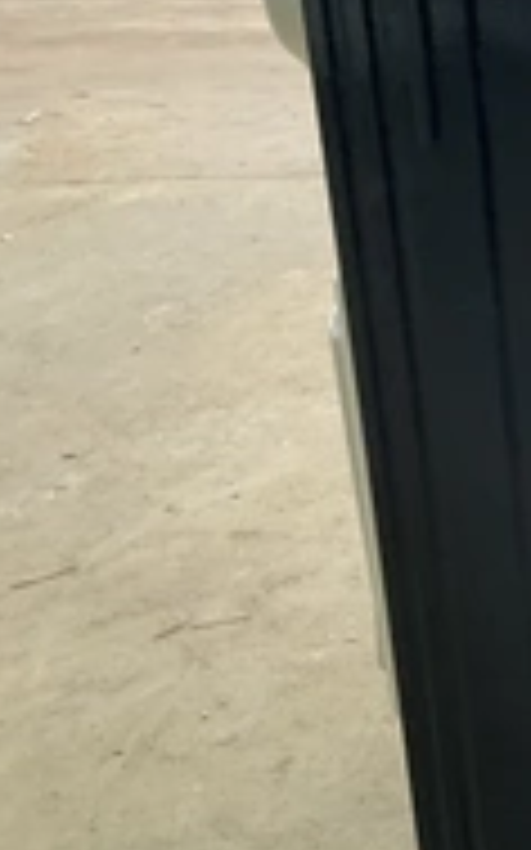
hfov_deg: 17.6
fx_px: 1506
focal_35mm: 65
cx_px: 828
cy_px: 400
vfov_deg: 31.5
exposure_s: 1/60
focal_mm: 3
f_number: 1.8
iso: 250
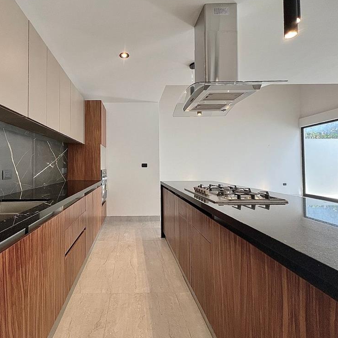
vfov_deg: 87.4
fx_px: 177
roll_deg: +0.1
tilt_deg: +1.0
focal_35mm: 16
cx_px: 131
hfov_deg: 86.1
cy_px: 163
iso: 100
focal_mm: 1.57
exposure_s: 1/99
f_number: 1.8
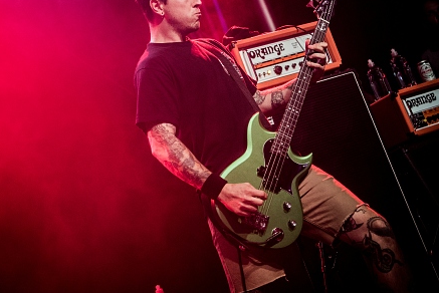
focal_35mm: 79
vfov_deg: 17.2
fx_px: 964
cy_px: 88
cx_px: 175
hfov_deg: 25.6
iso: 1250
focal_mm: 48
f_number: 2.8
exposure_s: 1/100
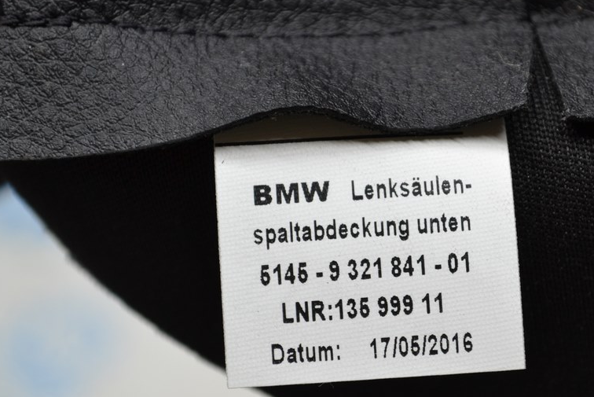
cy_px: 195
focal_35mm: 112
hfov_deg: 18.3
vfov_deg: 12.3
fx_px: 1844
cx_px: 360
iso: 450
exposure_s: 1/60
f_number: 5.6
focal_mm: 55
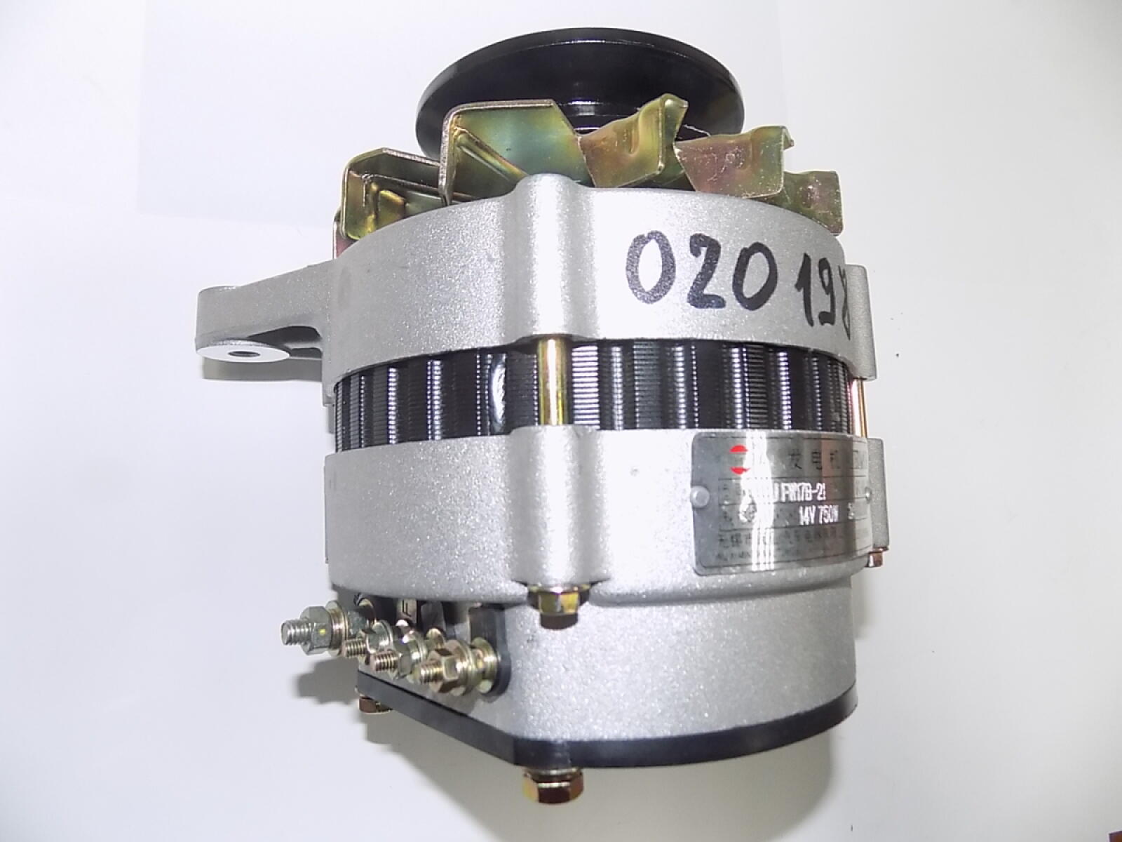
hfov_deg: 73.9
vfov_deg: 58.9
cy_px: 421
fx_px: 745
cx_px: 561
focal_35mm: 23
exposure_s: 1/30
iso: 400
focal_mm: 4
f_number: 3.1
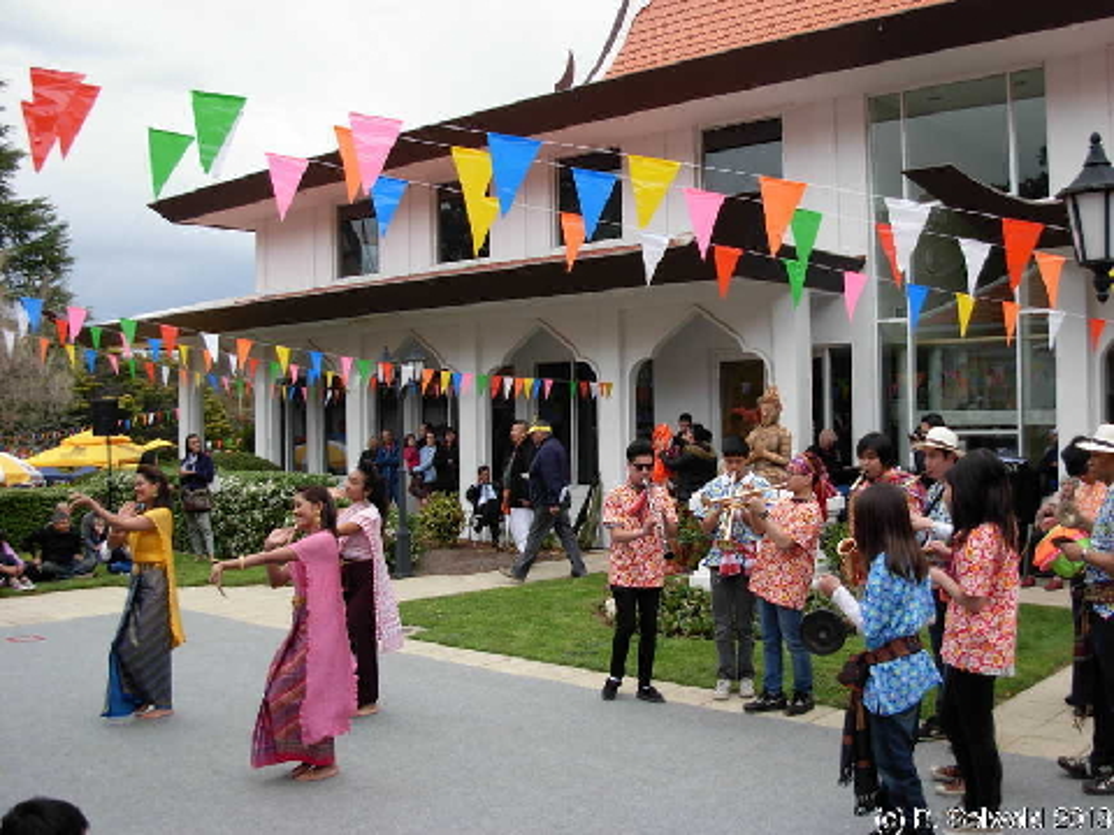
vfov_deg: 37.7
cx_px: 557
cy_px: 418
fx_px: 1223
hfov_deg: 49.0
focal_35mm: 38
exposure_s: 1/542
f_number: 2.9
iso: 79
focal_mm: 6.3
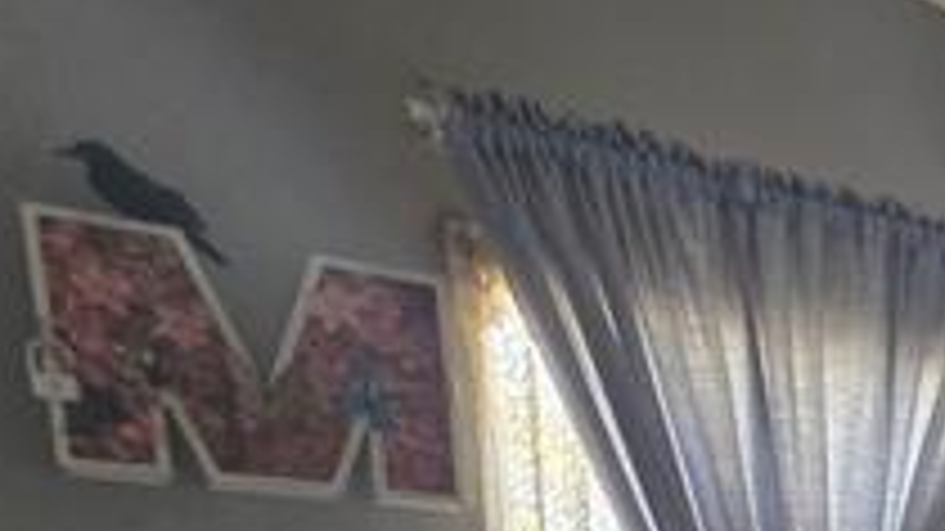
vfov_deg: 17.6
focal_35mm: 54
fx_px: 1353
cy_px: 976
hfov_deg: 24.7
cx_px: 1552
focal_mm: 2.2
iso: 250
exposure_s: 1/50.3
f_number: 1.9
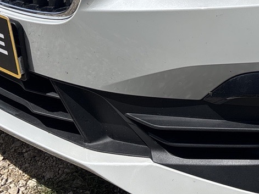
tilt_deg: -18.5
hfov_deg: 17.7
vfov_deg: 13.2
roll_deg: -0.9
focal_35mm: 106
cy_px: -99
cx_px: 303
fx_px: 793
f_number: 1.6
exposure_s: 1/7194
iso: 50
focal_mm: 5.96
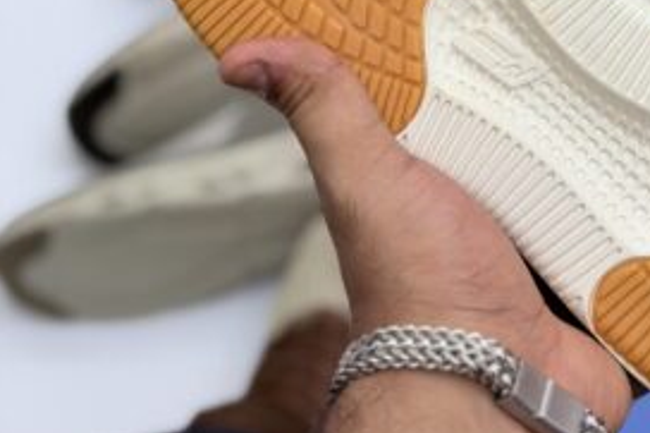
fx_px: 1913
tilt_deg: -53.6
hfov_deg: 19.1
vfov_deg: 12.6
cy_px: -106
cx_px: 513
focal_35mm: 106
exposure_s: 1/366
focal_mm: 6.76
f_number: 1.78
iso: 64
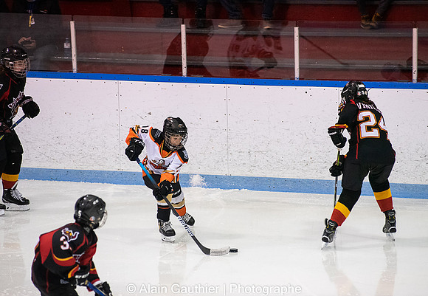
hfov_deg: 9.0
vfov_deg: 6.2
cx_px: 246
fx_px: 2731
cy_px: 164
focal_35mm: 227
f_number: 4
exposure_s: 1/640
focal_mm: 200
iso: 6400
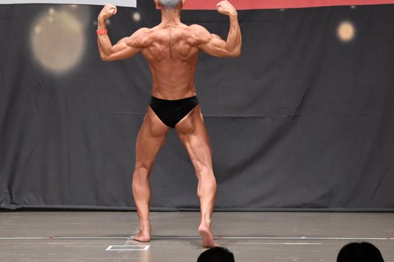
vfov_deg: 4.8
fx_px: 3107
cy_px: 96
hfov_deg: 7.3
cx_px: 183
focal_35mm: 284
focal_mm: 135
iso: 6400
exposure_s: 1/400
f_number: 5.6
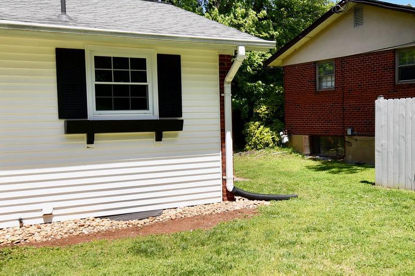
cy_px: 146
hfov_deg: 46.4
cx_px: 289
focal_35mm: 41
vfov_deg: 32.6
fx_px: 473
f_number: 8
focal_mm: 10
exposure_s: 1/250
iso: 100
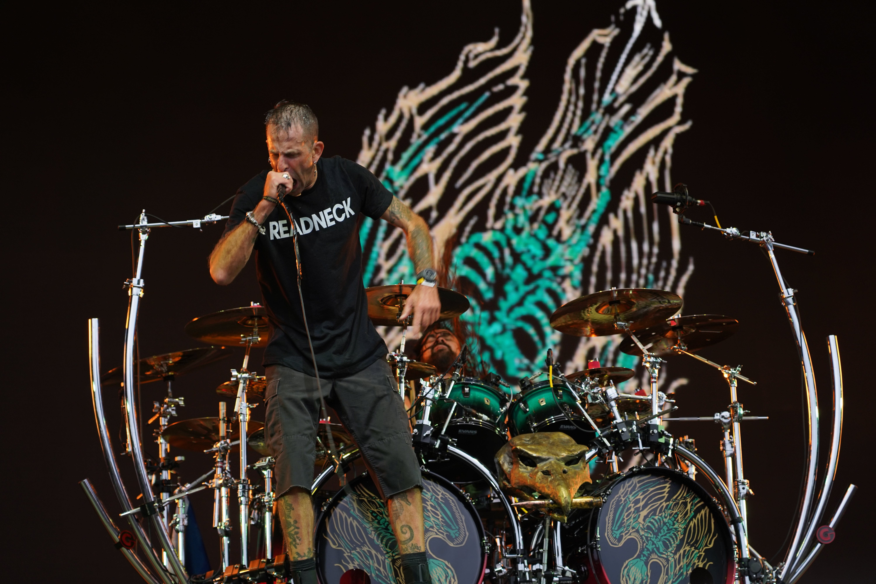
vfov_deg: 13.0
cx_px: 438
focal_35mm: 105
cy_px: 292
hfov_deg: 19.5
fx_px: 2555
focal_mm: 105
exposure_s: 1/125
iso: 250
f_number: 4
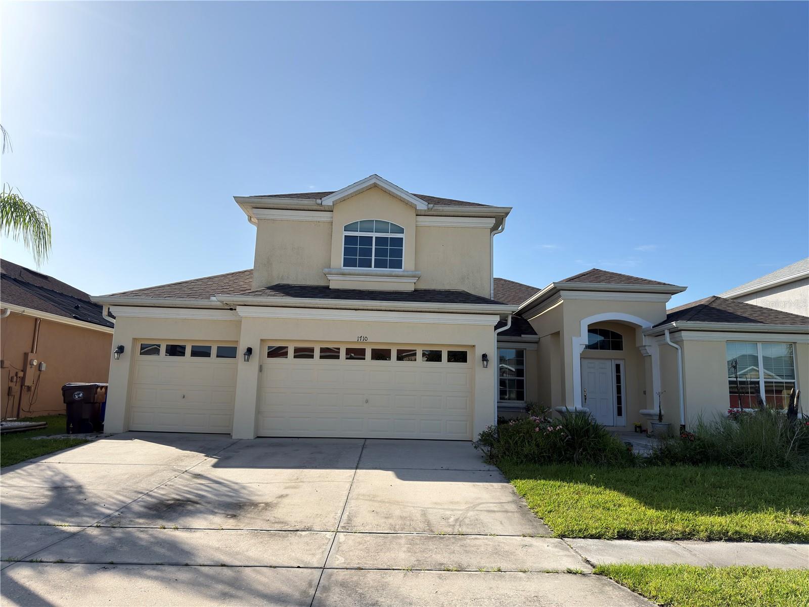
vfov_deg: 56.8
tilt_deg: +9.0
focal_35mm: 24
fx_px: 561
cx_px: 404
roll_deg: -1.0
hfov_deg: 71.6
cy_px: 304
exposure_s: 1/4545
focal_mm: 6.76
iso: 80
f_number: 1.78
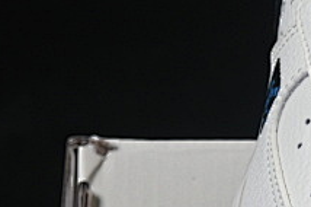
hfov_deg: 5.3
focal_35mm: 379
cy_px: 162
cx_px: 629
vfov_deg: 3.6
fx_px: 3269
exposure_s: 1/80
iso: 160
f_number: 8
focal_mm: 50
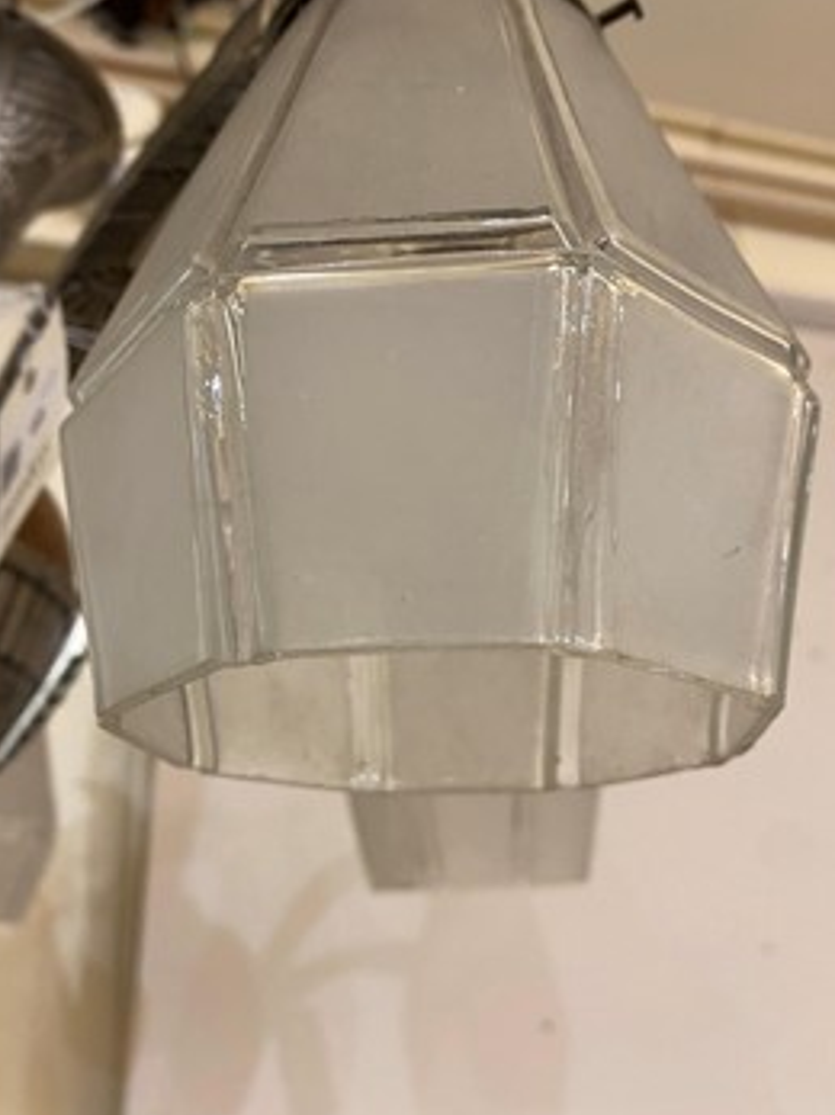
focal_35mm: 30
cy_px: 524
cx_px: 446
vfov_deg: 59.9
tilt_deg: +25.6
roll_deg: +1.6
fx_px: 965
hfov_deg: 46.7
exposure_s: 1/50
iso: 160
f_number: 1.8
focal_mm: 4.25
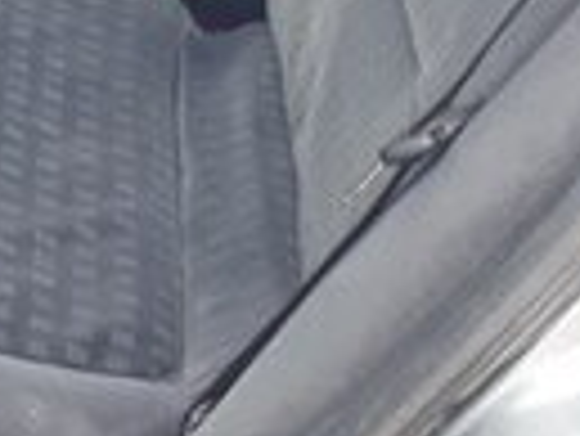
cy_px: -353
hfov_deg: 13.6
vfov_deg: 10.2
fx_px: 2314
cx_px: -243
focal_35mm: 138
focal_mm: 3.6
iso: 50
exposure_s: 1/33
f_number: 1.9
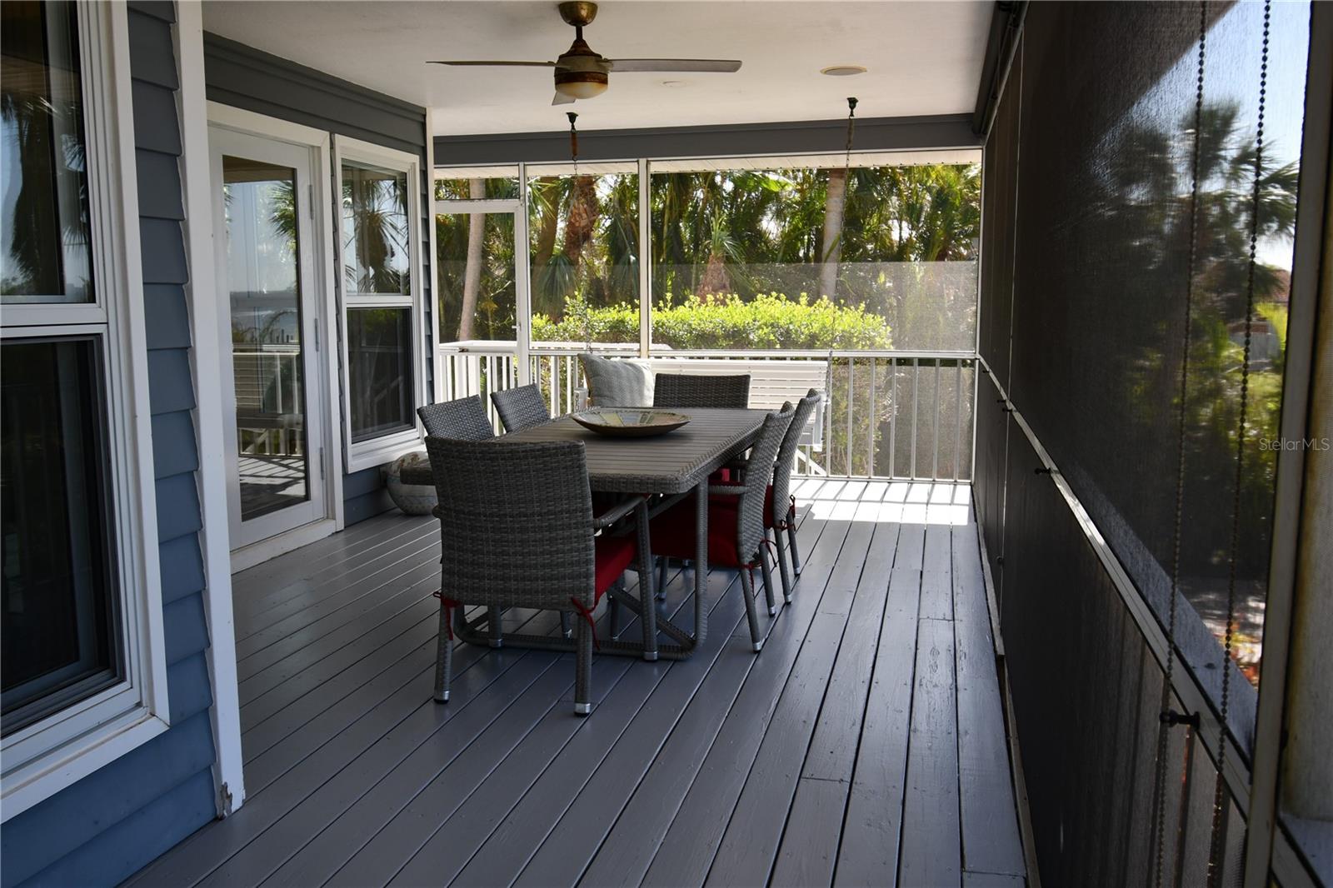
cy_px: 444
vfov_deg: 43.6
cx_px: 666
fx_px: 1111
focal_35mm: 30
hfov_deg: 61.9
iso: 220
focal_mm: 20
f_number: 5.6
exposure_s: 1/250
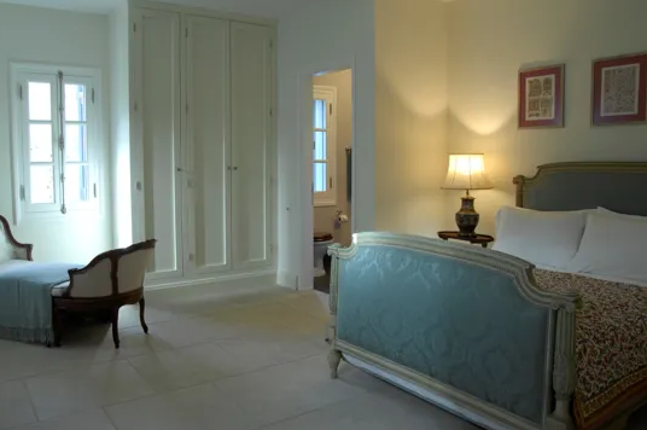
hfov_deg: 64.3
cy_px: 194
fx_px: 513
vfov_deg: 45.4
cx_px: 286
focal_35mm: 29
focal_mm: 17
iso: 100
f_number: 6.3
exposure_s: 1/3
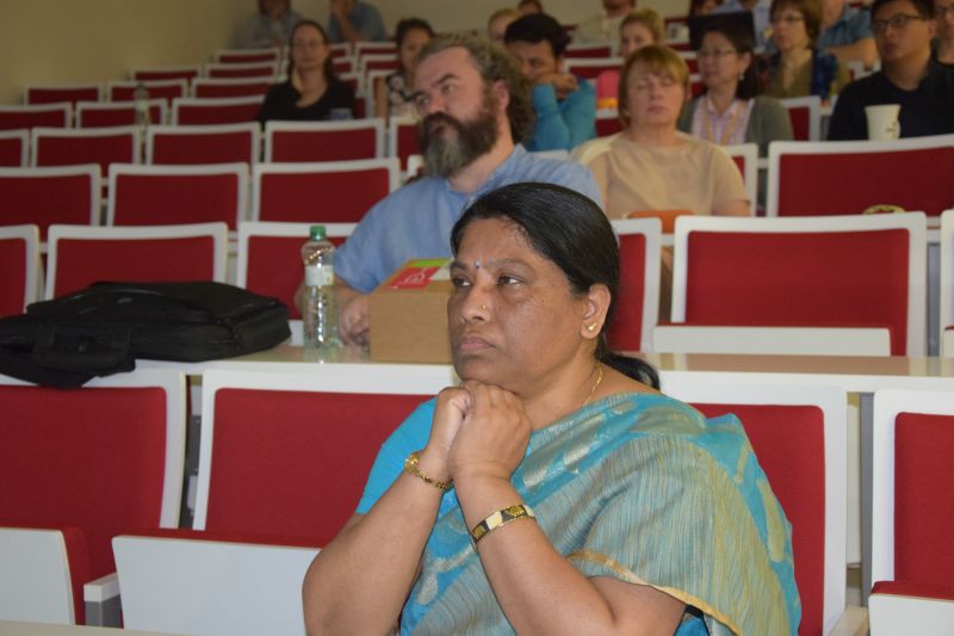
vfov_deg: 22.6
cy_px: 318
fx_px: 1590
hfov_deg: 33.4
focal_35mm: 60
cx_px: 477
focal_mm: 40
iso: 2500
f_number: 4.5
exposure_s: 1/60
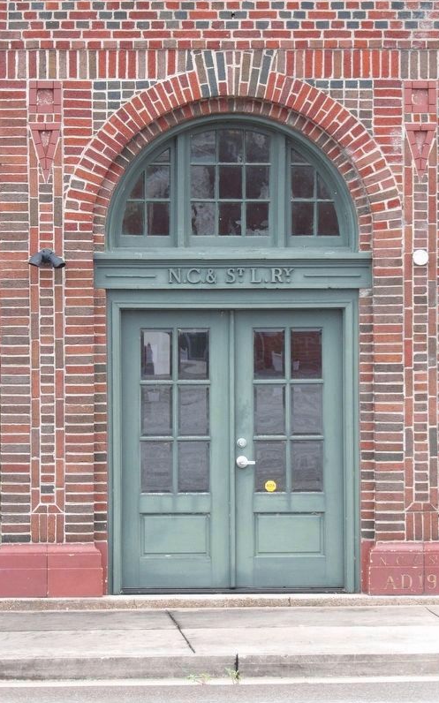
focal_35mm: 211
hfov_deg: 6.2
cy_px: 352
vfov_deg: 9.9
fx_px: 4042
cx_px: 221
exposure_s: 1/50
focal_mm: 35.6
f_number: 4.5
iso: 380
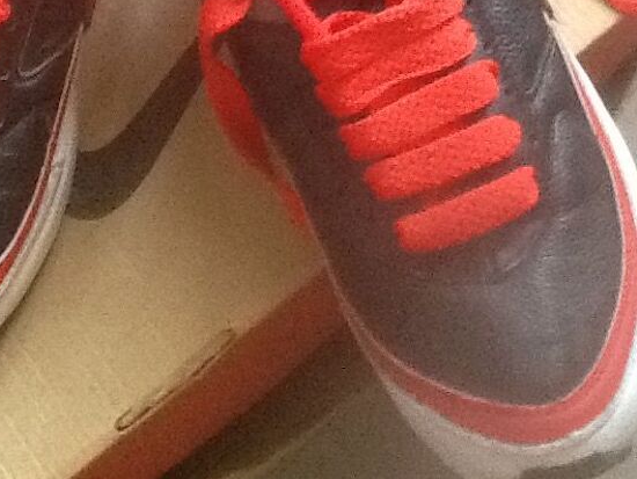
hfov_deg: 24.4
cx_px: 291
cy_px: 51
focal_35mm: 80
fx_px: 1473
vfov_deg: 18.2
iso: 320
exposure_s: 1/30
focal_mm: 2.03
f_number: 2.4
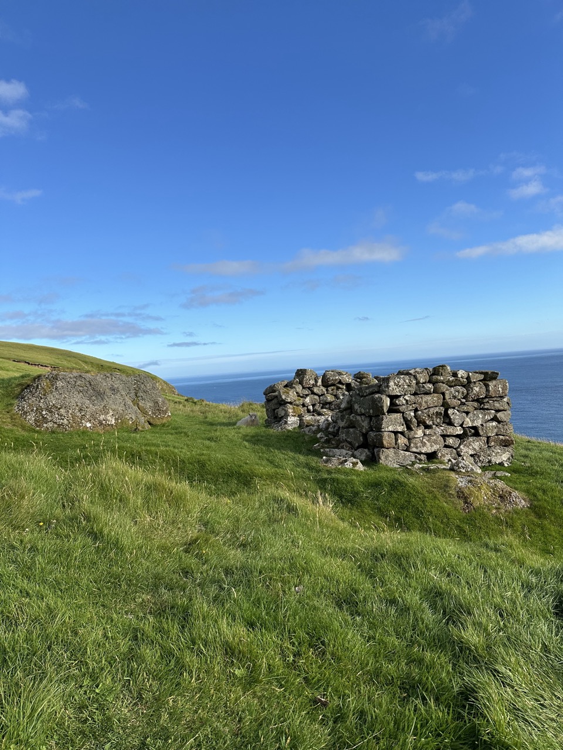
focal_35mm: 24
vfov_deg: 71.6
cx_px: 282
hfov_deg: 56.8
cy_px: 375
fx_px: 520
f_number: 1.78
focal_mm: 6.86
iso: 80
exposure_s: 1/4016
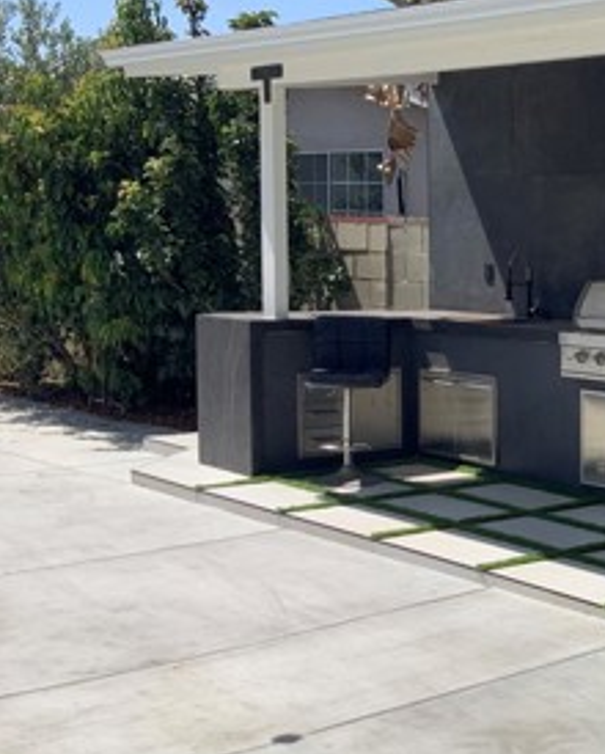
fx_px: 1474
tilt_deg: -8.2
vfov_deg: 28.7
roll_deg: -0.7
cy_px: 416
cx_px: 701
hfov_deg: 21.7
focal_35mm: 66
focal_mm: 3
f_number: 1.8
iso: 16
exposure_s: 1/2227
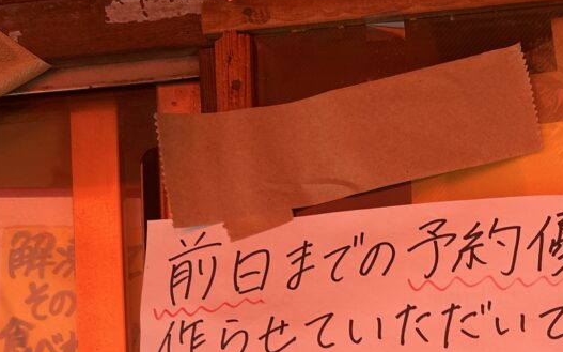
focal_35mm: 67
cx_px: 455
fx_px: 1028
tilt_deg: +3.8
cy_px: 465
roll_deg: +2.7
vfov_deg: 18.0
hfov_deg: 29.9
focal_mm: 5.7
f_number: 1.5
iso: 50
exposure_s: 1/700
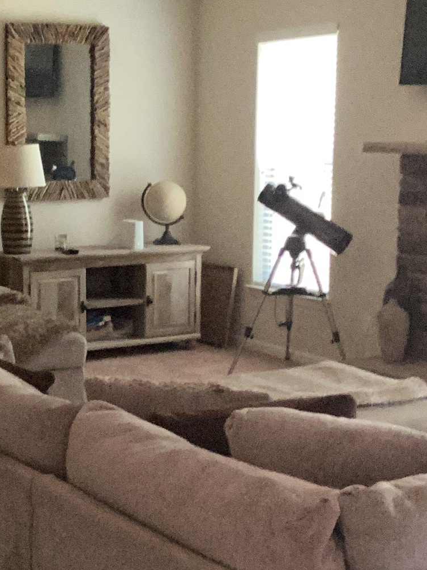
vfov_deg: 27.4
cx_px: 78
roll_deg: -0.7
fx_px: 1168
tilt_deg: -8.6
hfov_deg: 20.5
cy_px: 267
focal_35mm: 71
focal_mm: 3.3
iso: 500
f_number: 2.4
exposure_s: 1/30
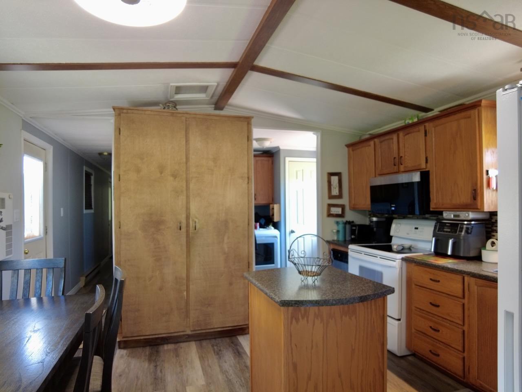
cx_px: 261
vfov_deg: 66.0
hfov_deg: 81.7
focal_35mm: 20
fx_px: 302
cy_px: 196
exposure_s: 1/15
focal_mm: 4.4
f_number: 1.8
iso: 200
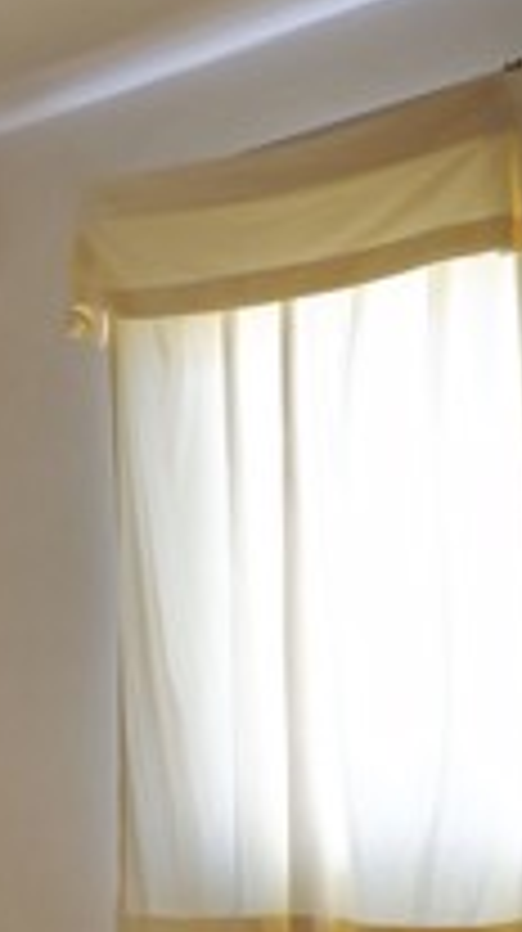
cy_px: 801
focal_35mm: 73
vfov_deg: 28.1
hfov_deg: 13.4
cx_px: -621
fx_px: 1801
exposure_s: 1/15
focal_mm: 16.7
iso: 200
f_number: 3.5
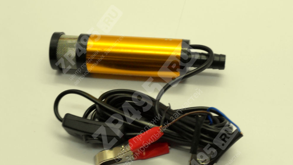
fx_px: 567
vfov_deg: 16.5
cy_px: 103
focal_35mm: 73
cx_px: 148
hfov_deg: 29.0
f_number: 5.3
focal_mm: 11.8
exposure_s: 1/30
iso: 250
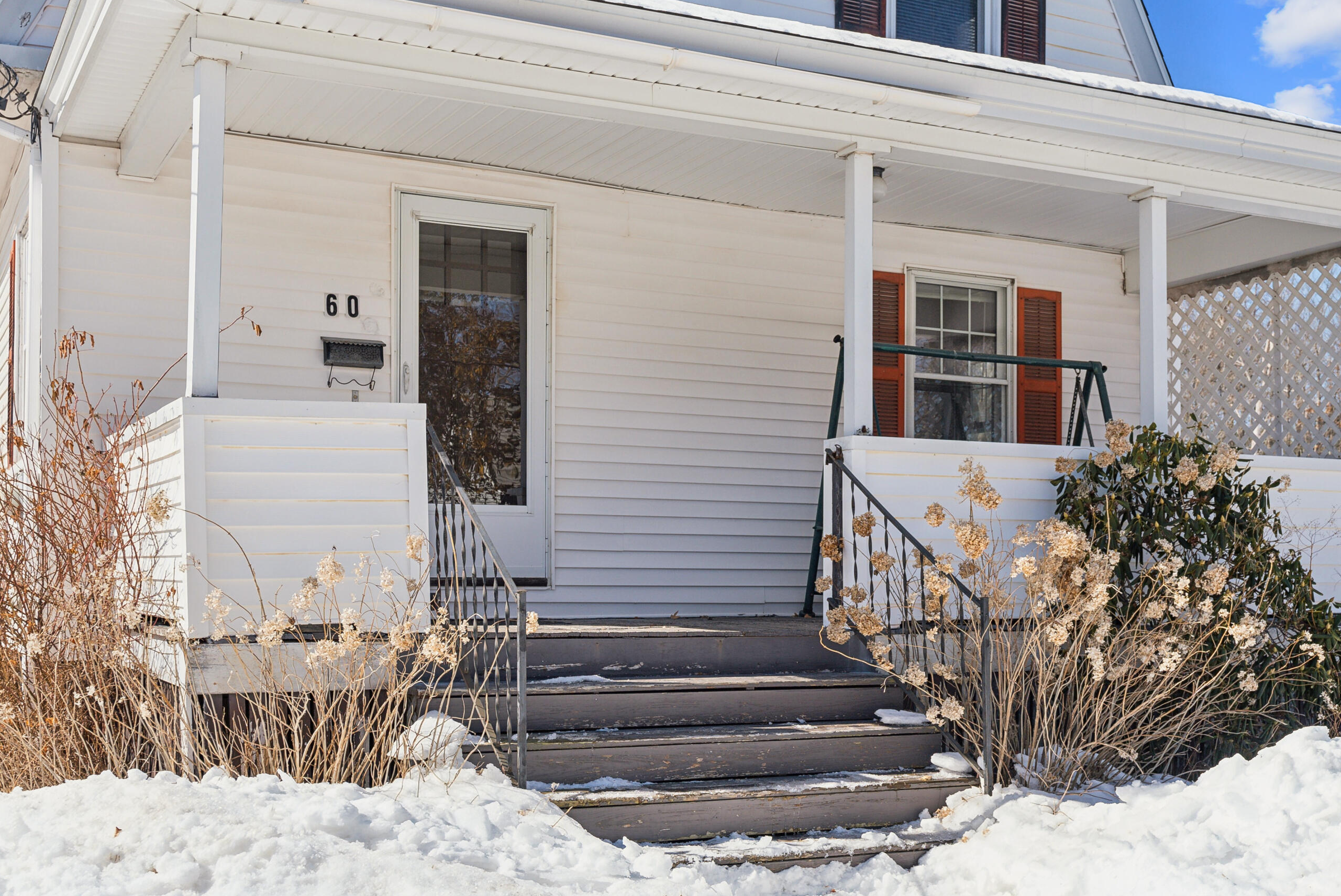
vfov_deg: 32.6
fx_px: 1528
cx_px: 673
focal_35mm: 41
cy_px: 487
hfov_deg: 47.4
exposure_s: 1/640
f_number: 7.1
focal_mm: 35
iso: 320
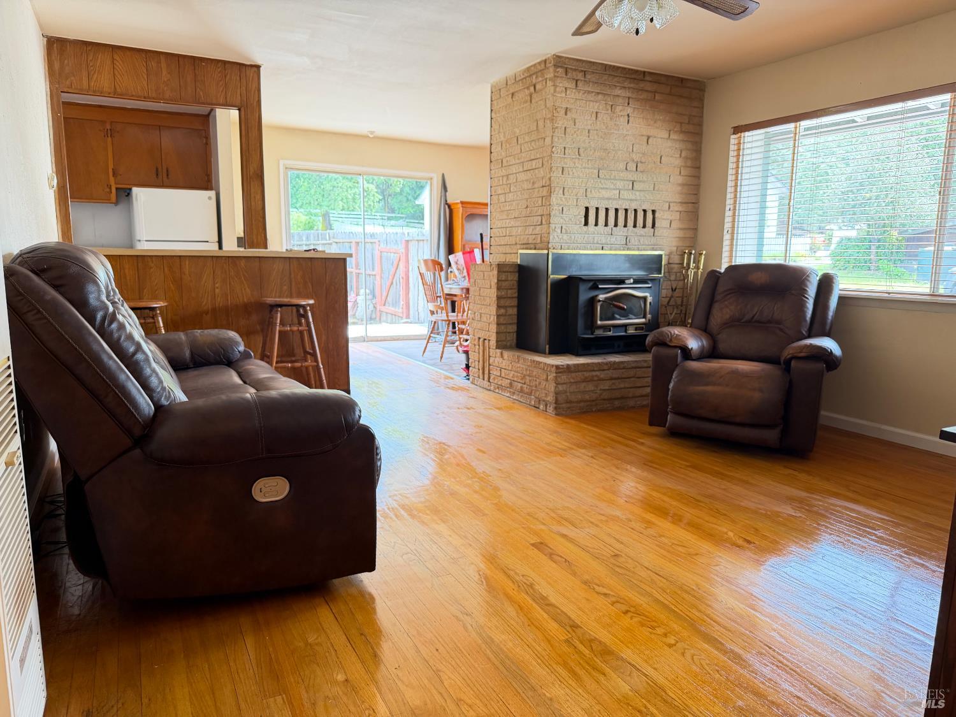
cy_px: 358
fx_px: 663
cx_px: 478
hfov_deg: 71.6
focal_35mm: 24
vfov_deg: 56.8
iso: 250
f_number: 1.78
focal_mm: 6.76
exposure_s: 1/60
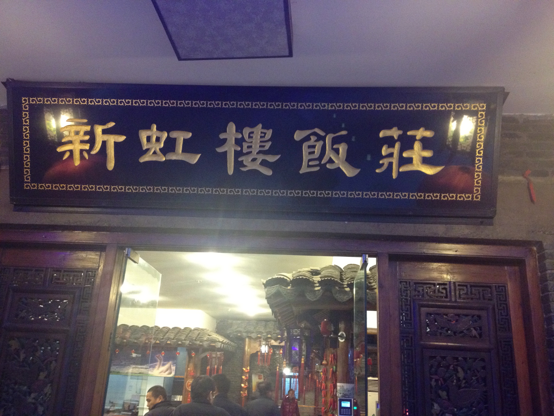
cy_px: 208
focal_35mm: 35
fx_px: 560
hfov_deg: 52.6
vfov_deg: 40.7
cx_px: 277
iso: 400
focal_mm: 4.28
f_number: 2.4
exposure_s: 1/17
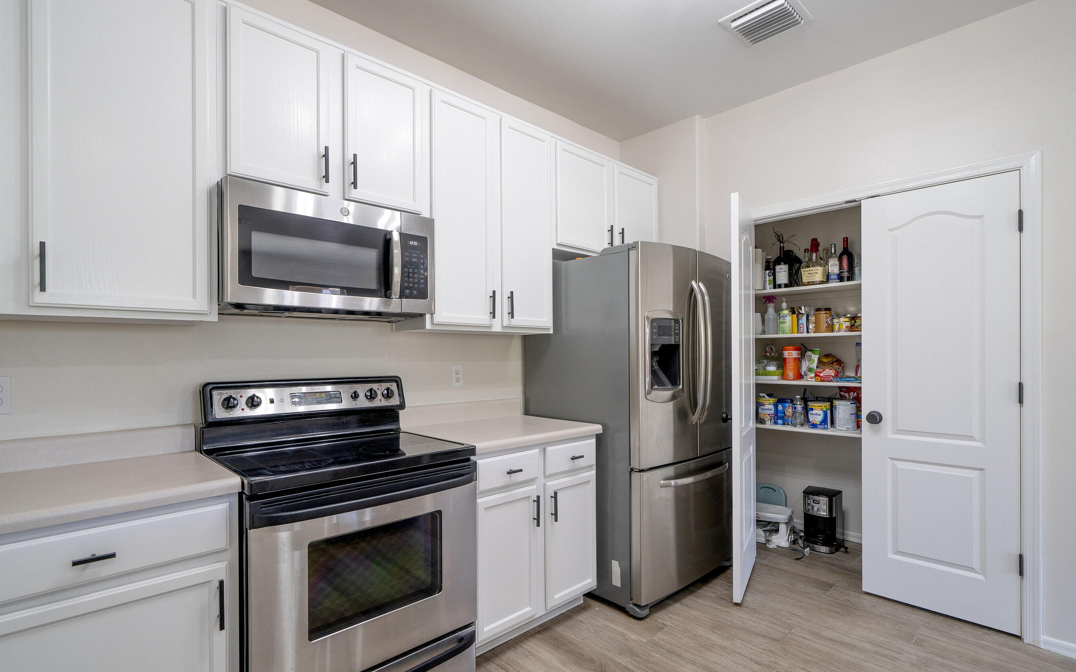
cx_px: 553
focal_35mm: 17
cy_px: 354
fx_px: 498
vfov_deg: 67.9
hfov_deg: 94.3
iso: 200
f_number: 7.1
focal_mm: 16
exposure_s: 1/15
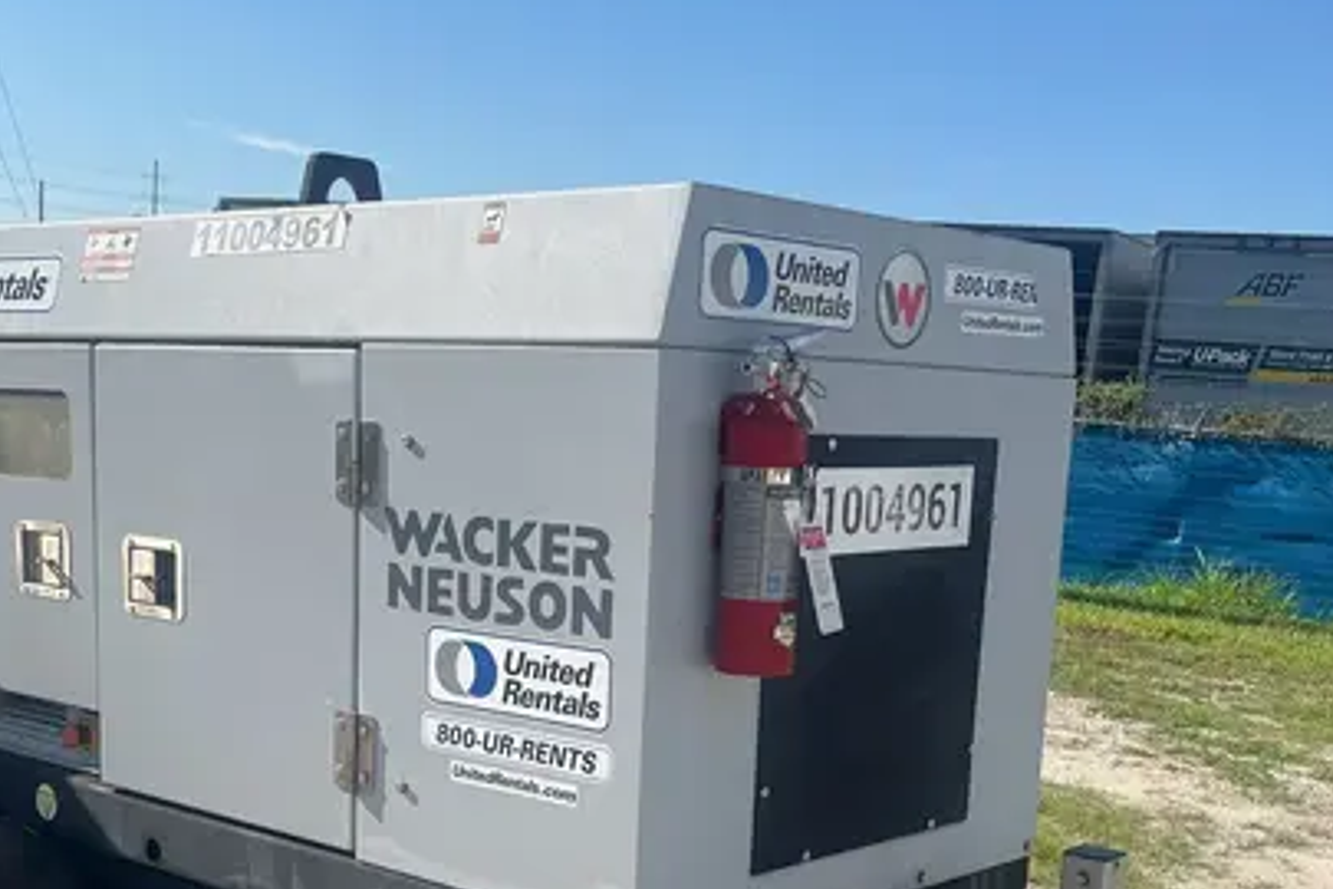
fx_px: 1814
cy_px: 752
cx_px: 586
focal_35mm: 49
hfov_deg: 40.3
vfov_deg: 26.8
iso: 50
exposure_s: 1/4149
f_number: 1.6
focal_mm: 5.1
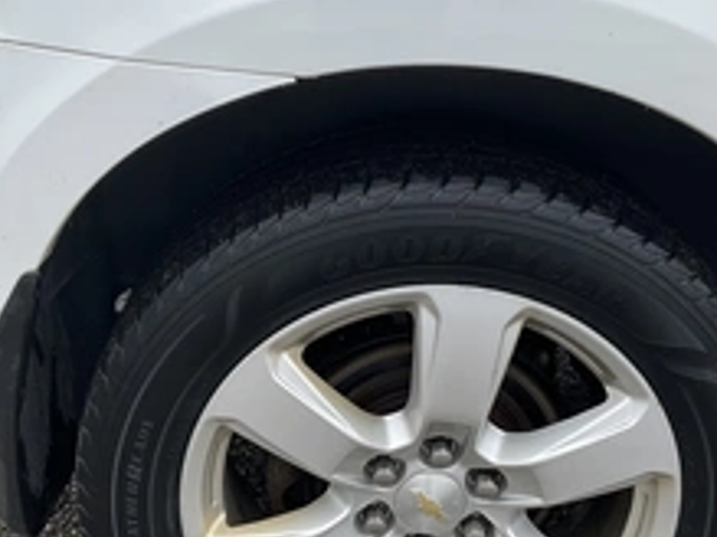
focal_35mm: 53
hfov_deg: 36.1
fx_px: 1097
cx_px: 399
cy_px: 321
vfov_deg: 27.4
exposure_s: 1/620
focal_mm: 3
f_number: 1.8
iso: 25
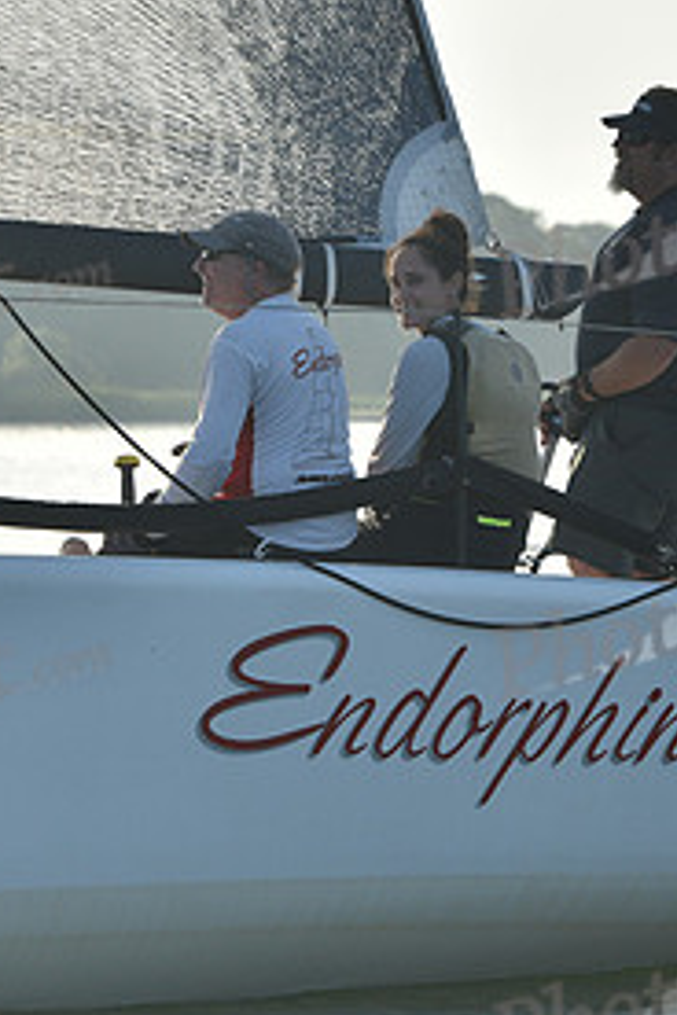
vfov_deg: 6.8
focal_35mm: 305
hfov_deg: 4.5
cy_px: 465
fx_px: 8603
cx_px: 305
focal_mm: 145
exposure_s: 1/800
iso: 320
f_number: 7.1
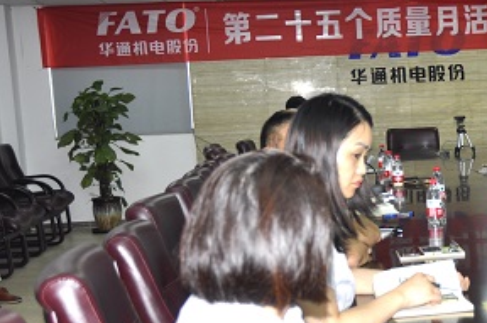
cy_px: 196
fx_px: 1054
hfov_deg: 24.7
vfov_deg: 17.4
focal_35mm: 78
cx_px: 494
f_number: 3.8
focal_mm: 25
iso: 320
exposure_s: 1/60
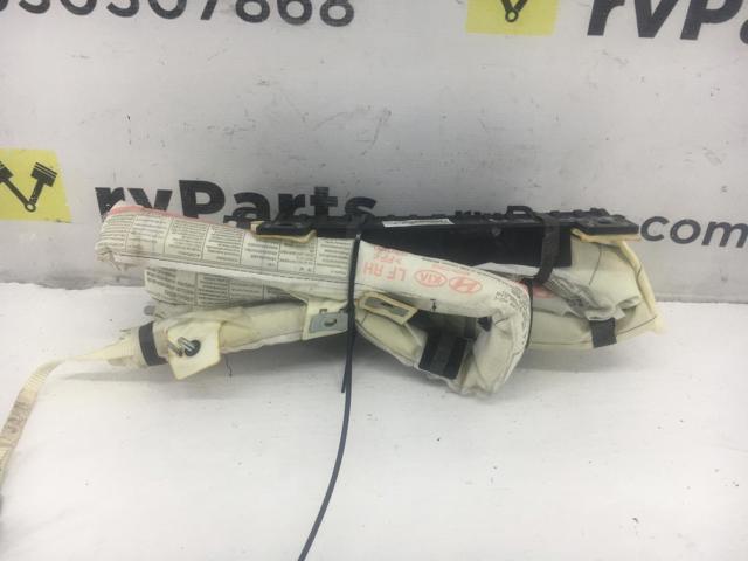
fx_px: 627
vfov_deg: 48.2
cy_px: 280
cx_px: 374
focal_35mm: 29
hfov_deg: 61.7
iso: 40
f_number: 2.2
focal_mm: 4.15
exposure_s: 1/100
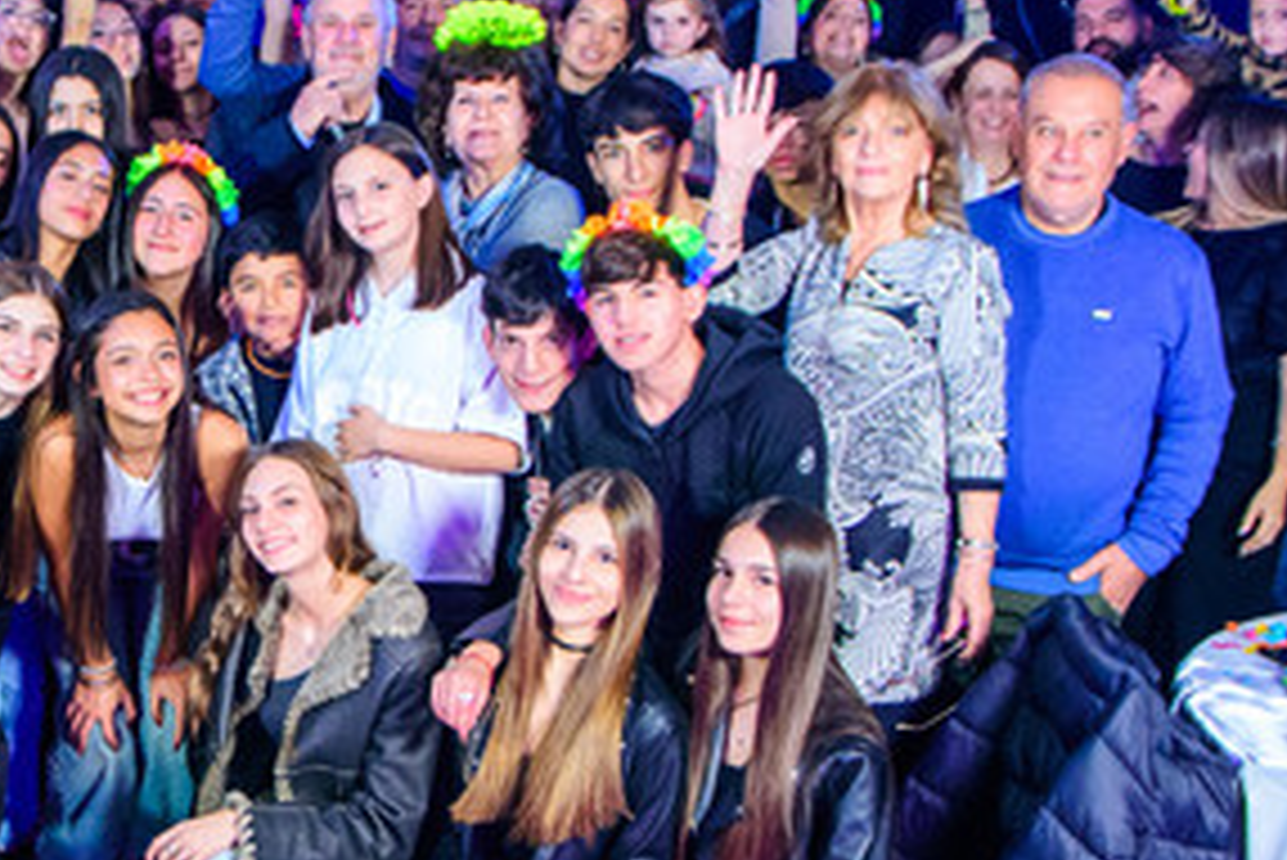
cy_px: 430
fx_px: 2039
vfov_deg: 23.8
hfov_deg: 33.3
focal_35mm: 57
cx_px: 148
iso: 2500
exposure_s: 1/60
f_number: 3.2
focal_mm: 17
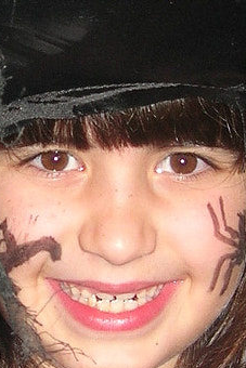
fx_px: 1904
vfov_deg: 11.0
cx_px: 73
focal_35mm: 186
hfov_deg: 7.4
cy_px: 216
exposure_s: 1/60.1
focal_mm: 7.8
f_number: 2.8
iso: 64
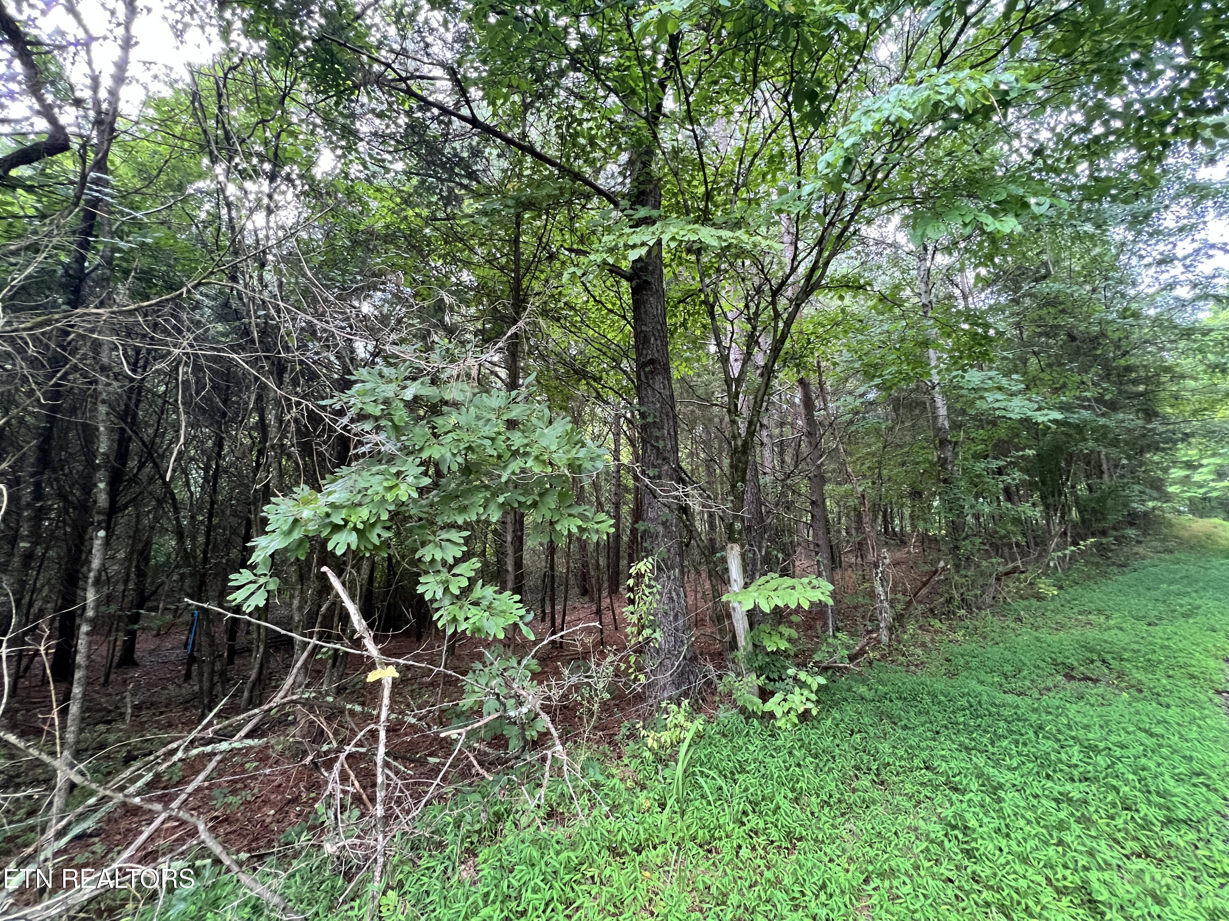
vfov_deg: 89.9
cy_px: 460
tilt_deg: +11.0
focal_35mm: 13
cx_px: 614
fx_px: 462
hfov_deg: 106.2
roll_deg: -0.4
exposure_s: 1/78
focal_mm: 1.57
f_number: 1.8
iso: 250
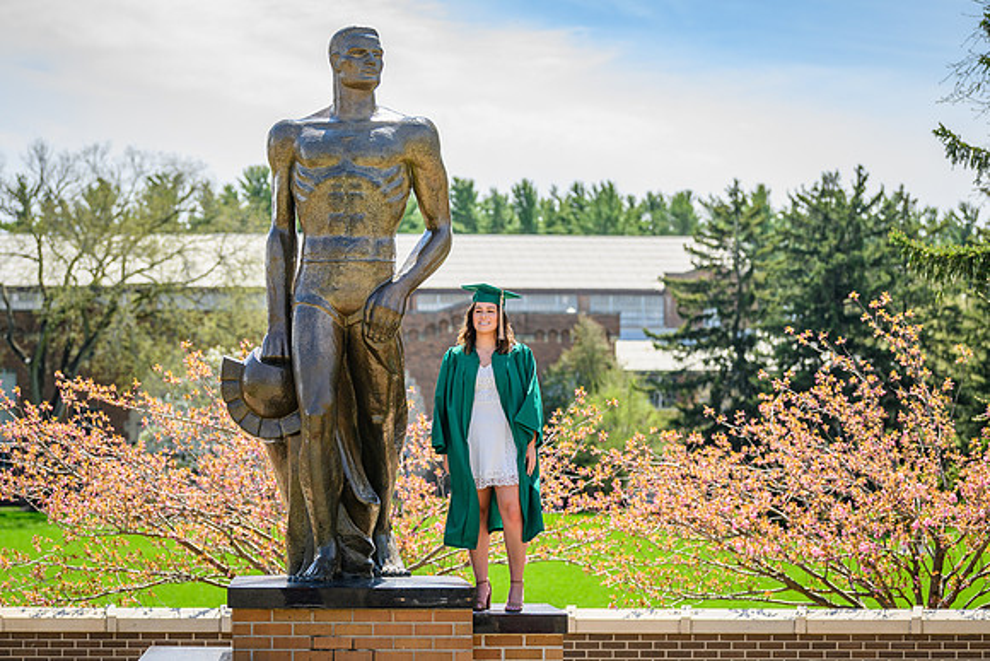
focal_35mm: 96
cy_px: 331
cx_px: 499
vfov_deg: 14.2
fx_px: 2644
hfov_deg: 21.2
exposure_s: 1/2500
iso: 400
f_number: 4
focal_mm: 95
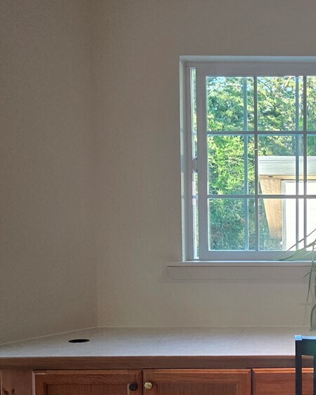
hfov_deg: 22.9
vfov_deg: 29.3
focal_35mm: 64
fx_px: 748
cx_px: 320
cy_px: 278
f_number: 1.8
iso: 250
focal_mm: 5.4
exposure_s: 1/180
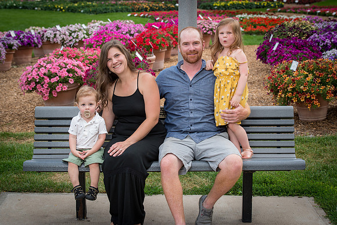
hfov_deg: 25.9
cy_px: 101
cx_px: 158
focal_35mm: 78
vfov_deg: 17.5
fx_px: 732
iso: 400
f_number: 6.3
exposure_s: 1/250
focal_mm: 70
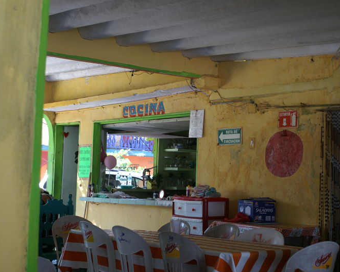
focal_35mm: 60
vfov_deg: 25.6
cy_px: 136
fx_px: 599
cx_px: 175
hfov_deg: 31.7
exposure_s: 1/30
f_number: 5.6
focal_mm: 35
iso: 100
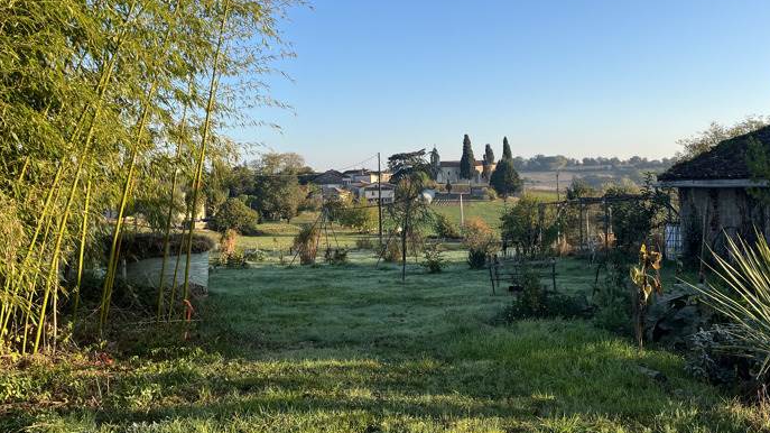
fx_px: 674
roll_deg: +1.8
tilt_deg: +2.8
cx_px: 442
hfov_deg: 59.2
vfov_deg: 35.2
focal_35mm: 33
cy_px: 139
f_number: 1.6
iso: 50
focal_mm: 5.1
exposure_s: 1/1647
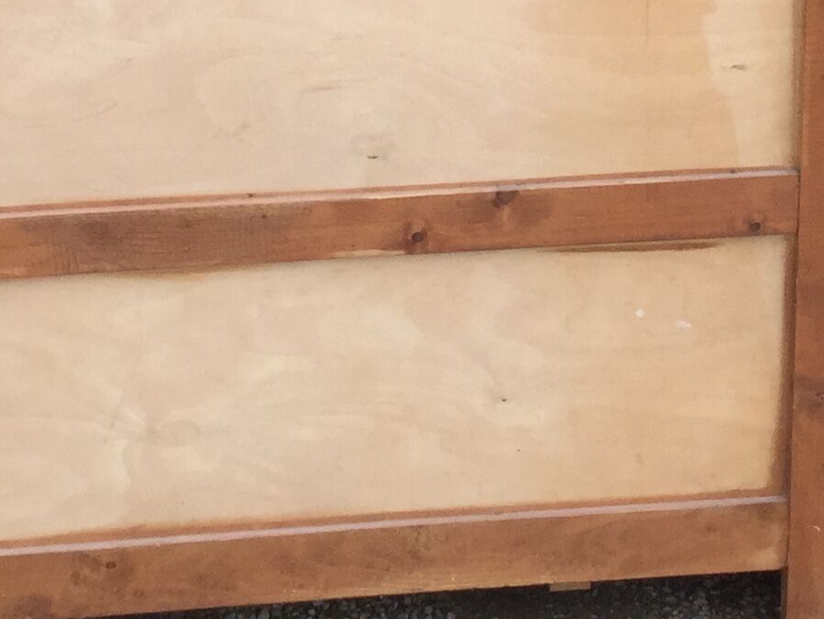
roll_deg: -1.5
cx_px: 323
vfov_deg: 12.5
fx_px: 2691
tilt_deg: -20.5
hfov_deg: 17.4
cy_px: -283
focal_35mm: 113
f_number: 2.4
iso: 32
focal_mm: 3.3
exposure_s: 1/100
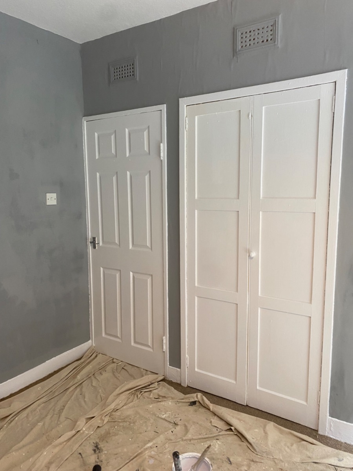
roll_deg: -0.1
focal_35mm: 26
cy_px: 236
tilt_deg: -7.4
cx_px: 176
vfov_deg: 67.3
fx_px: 354
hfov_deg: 53.1
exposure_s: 1/83
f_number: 1.8
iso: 125
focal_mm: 4.25
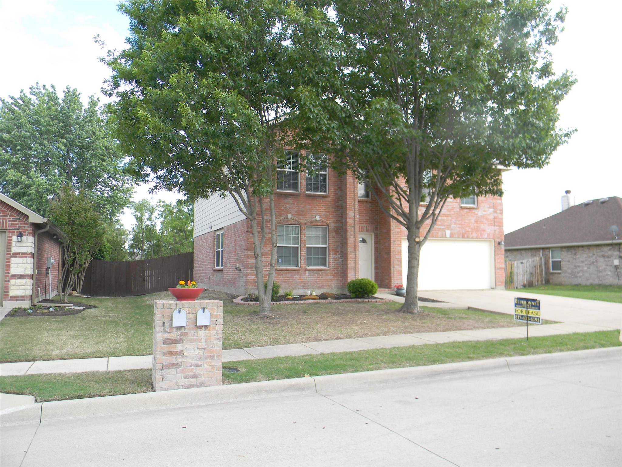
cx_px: 311
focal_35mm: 28
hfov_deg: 63.4
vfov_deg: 49.7
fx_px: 503
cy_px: 234
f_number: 3.5
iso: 80
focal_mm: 5
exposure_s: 1/141
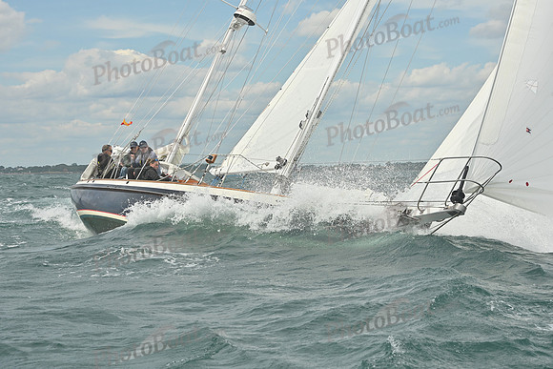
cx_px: 276
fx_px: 1536
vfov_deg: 13.7
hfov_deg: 20.4
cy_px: 184
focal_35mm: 100
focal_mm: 100
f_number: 13
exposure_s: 1/1250
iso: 320
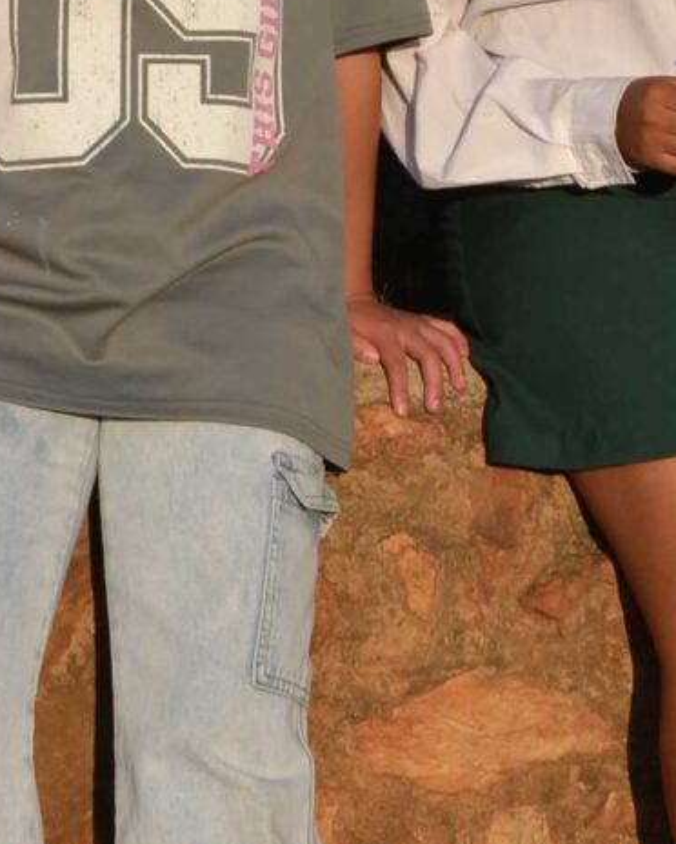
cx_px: 385
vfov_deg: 10.2
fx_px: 4652
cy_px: -193
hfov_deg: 8.3
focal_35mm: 186
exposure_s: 1/200
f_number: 7.1
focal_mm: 24
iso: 100
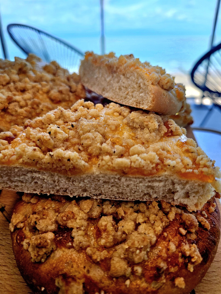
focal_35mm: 23
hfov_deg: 58.9
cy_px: 147
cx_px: 110
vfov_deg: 73.9
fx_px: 196
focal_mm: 6.3
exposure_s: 1/250
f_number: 1.7
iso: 20
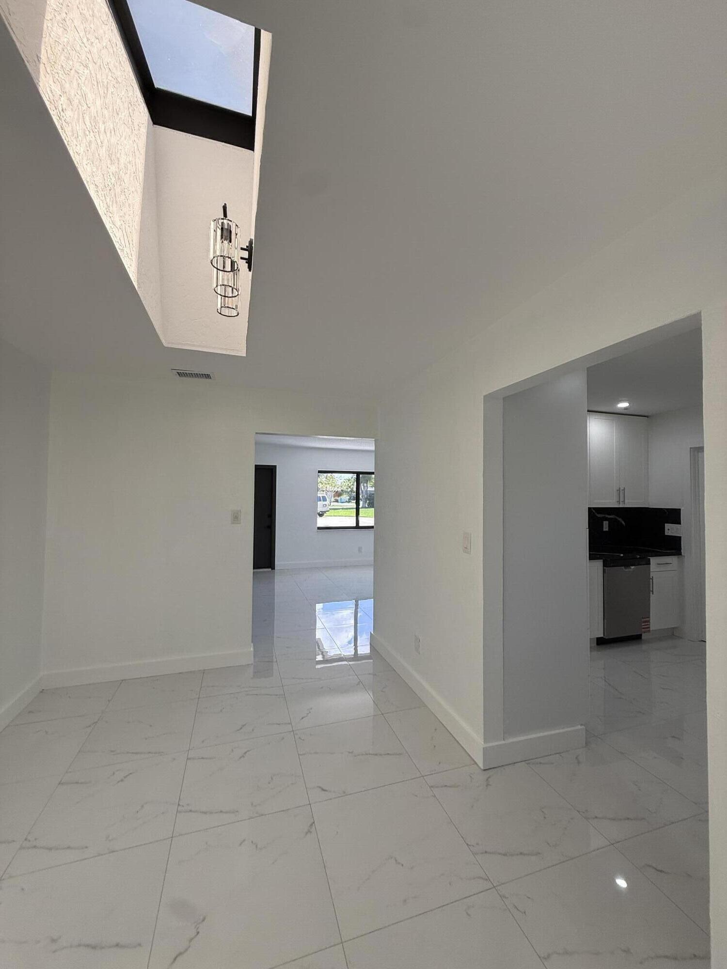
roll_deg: -0.2
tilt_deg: +1.9
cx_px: 364
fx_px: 392
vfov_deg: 102.1
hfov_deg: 85.7
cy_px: 484
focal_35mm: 14
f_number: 2.2
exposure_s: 1/184
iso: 64
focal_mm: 2.22
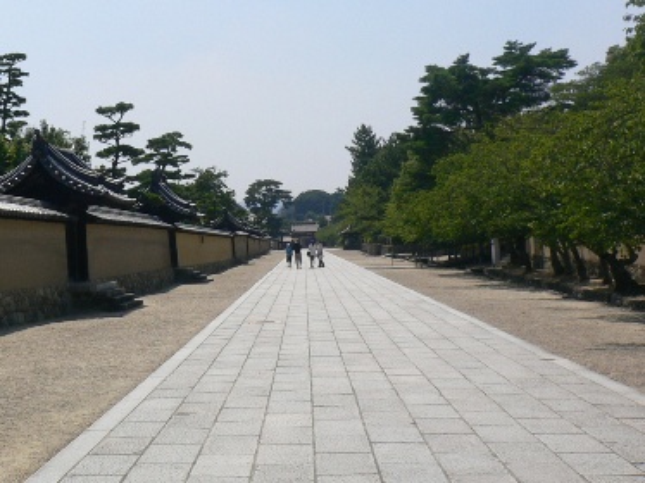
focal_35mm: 35
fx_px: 652
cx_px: 322
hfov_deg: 52.7
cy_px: 242
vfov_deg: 40.7
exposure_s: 1/500
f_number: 5.6
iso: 80
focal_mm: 5.8
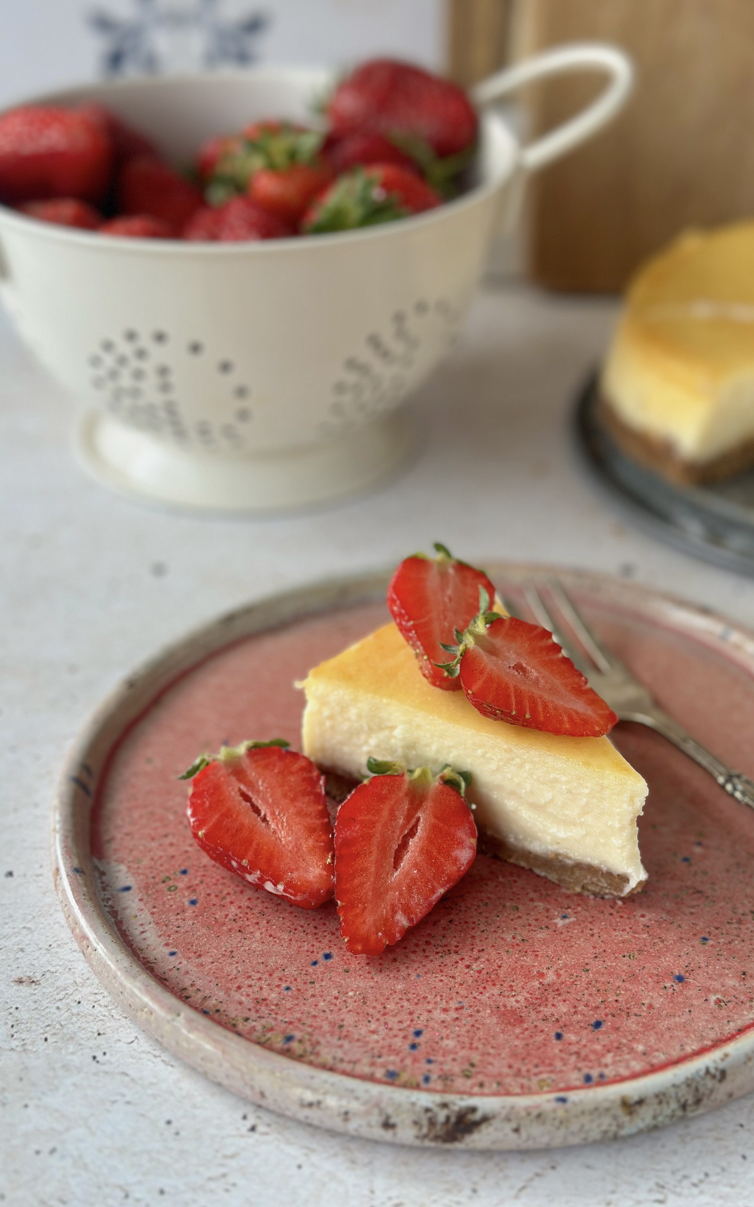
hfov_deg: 25.3
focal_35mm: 51
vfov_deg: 39.6
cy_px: 604
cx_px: 445
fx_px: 1677
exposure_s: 1/125
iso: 64
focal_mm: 6.86
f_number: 1.8
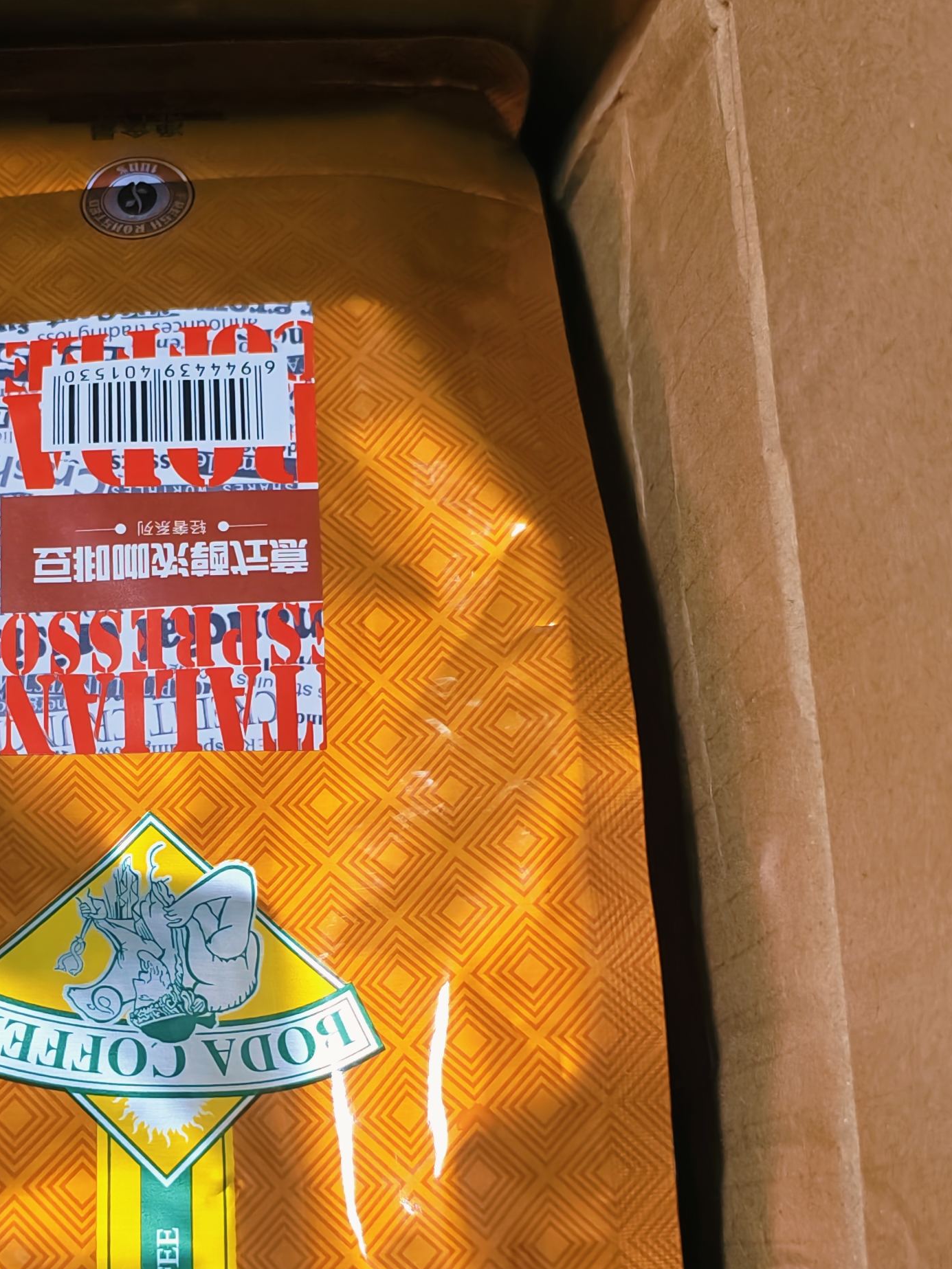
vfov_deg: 37.4
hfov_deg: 27.9
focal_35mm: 51
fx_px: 1870
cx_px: 164
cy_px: 735
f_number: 1.57
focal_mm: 5.6
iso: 1147
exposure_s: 1/100
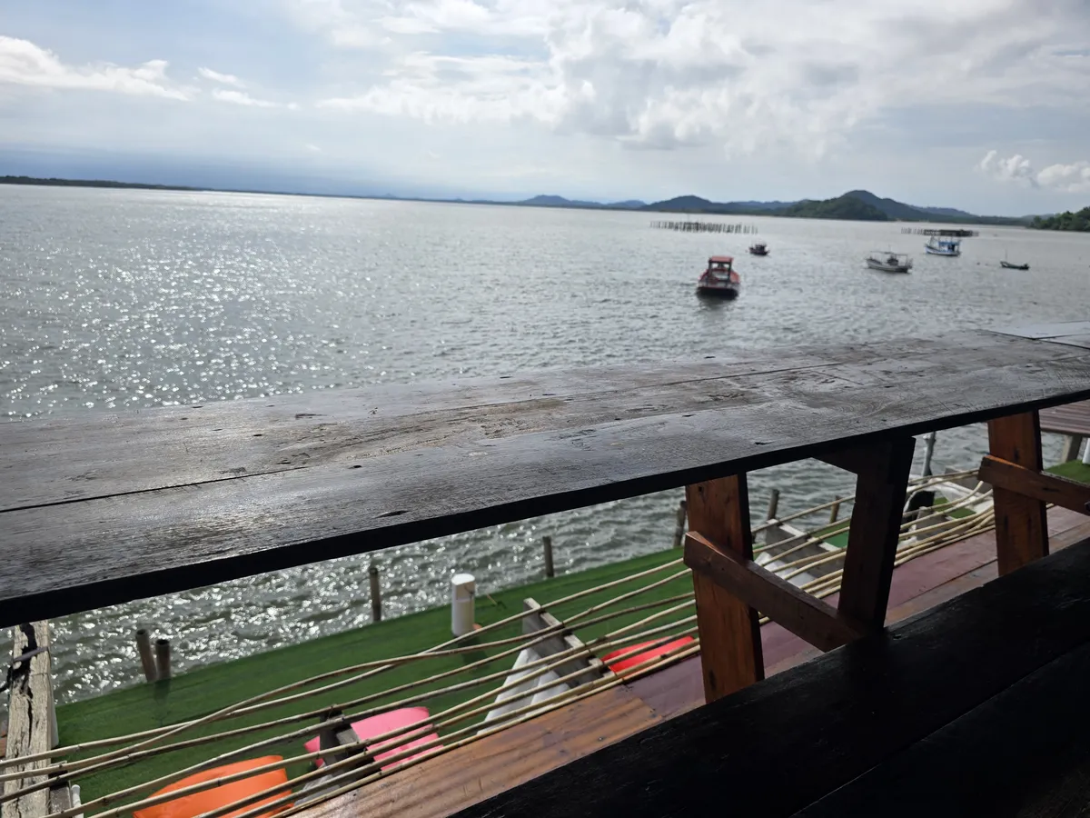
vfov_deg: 58.9
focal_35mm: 23
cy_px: 409
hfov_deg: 73.9
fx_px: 724
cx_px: 545
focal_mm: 6.3
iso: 12
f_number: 1.7
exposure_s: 1/1228
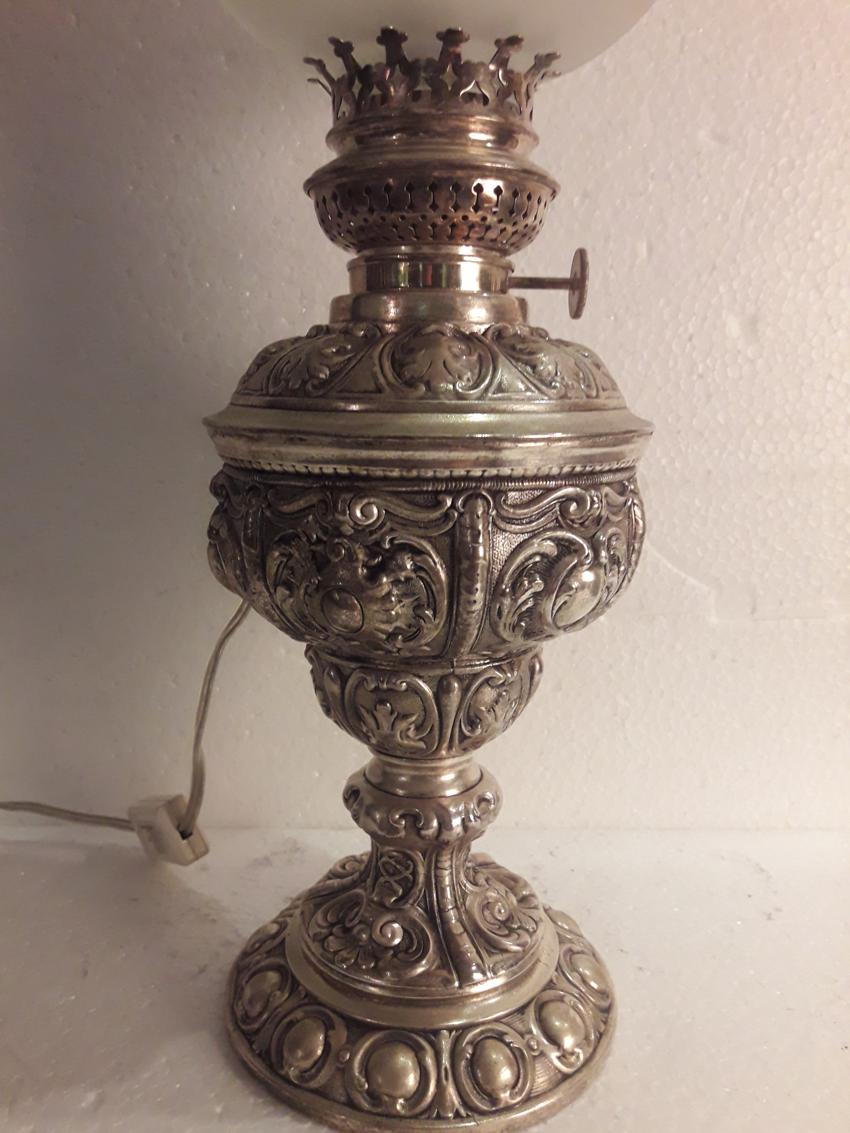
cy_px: 566
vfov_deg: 63.4
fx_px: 917
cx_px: 425
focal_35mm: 28
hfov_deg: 49.7
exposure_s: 1/40
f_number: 1.9
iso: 200
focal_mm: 3.7
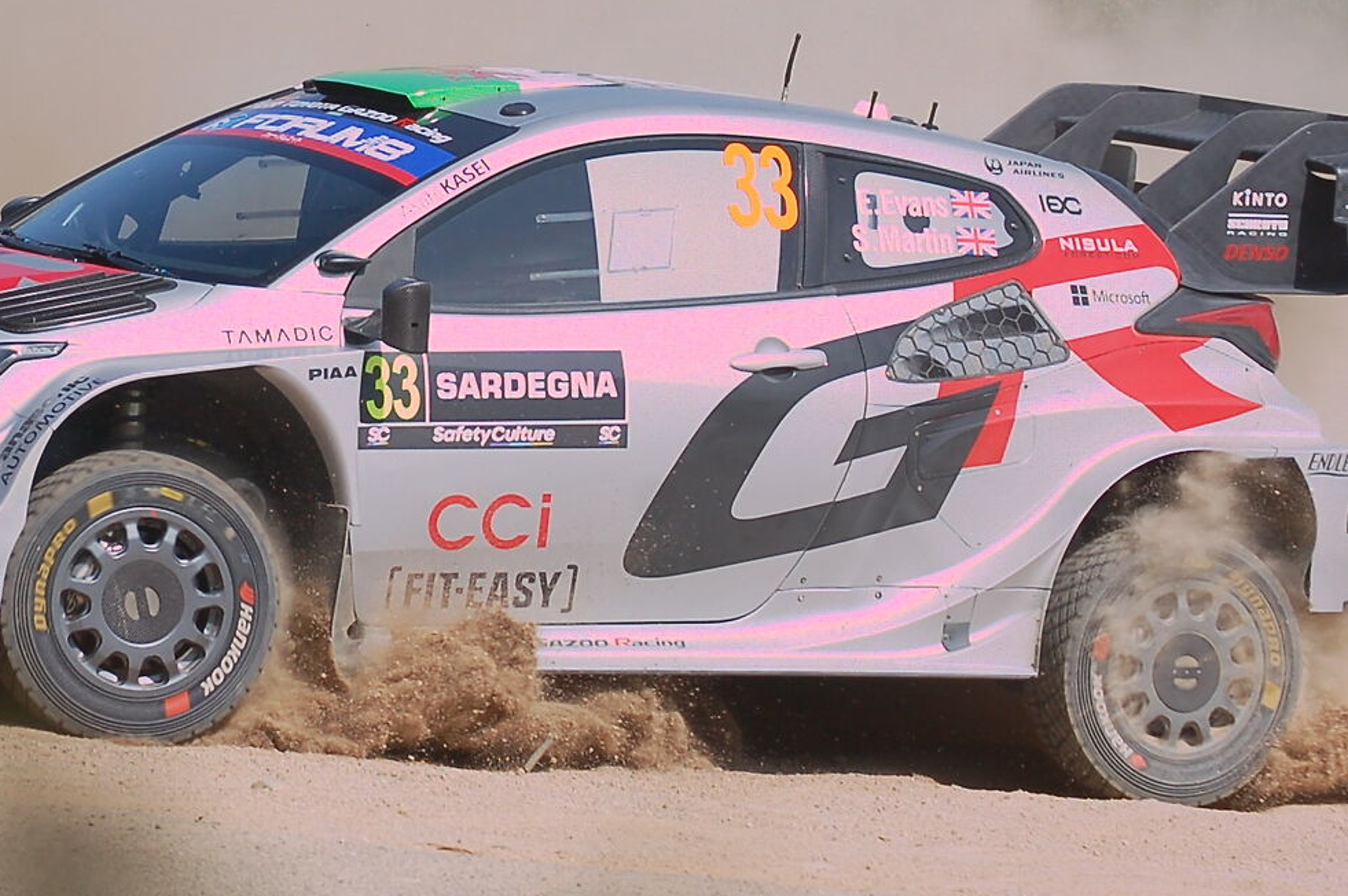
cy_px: 210
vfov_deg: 5.3
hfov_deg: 8.0
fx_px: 9613
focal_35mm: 257
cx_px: 181
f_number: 7.1
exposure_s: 1/800
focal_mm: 70
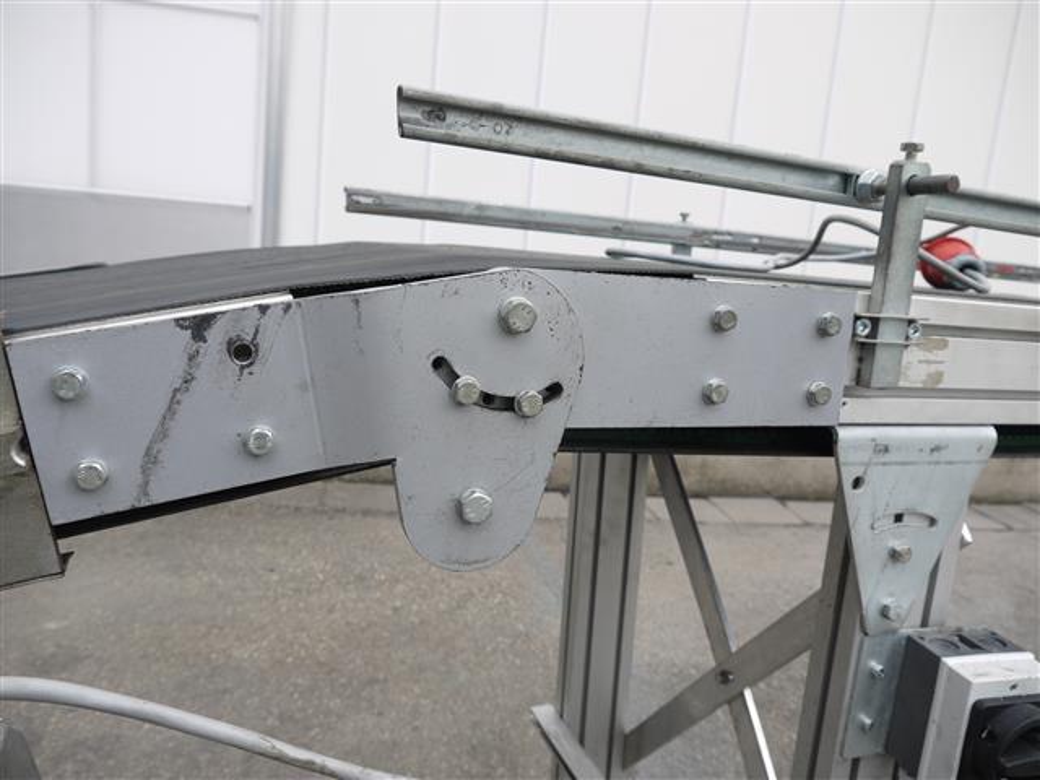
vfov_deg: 49.7
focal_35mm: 28
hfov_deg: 63.4
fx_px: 841
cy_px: 390
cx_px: 520
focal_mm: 14
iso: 100
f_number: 5
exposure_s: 1/250
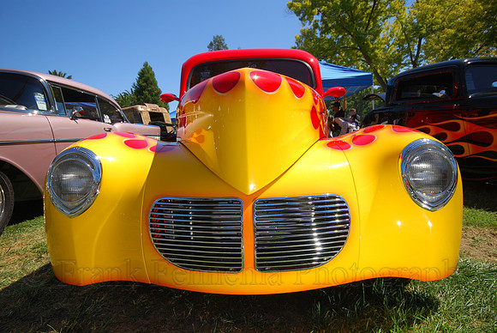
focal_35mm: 21
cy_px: 166
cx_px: 248
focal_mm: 14
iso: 100
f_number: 8
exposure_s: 1/180
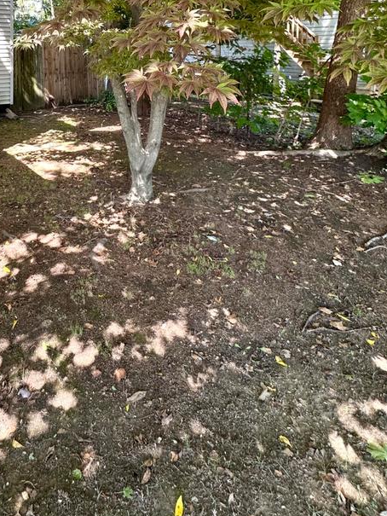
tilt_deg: -3.2
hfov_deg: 50.5
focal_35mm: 25
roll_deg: -1.2
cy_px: 71
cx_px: 61
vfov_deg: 60.8
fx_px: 373
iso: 80
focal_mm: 2.22
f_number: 2.2
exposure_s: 1/99
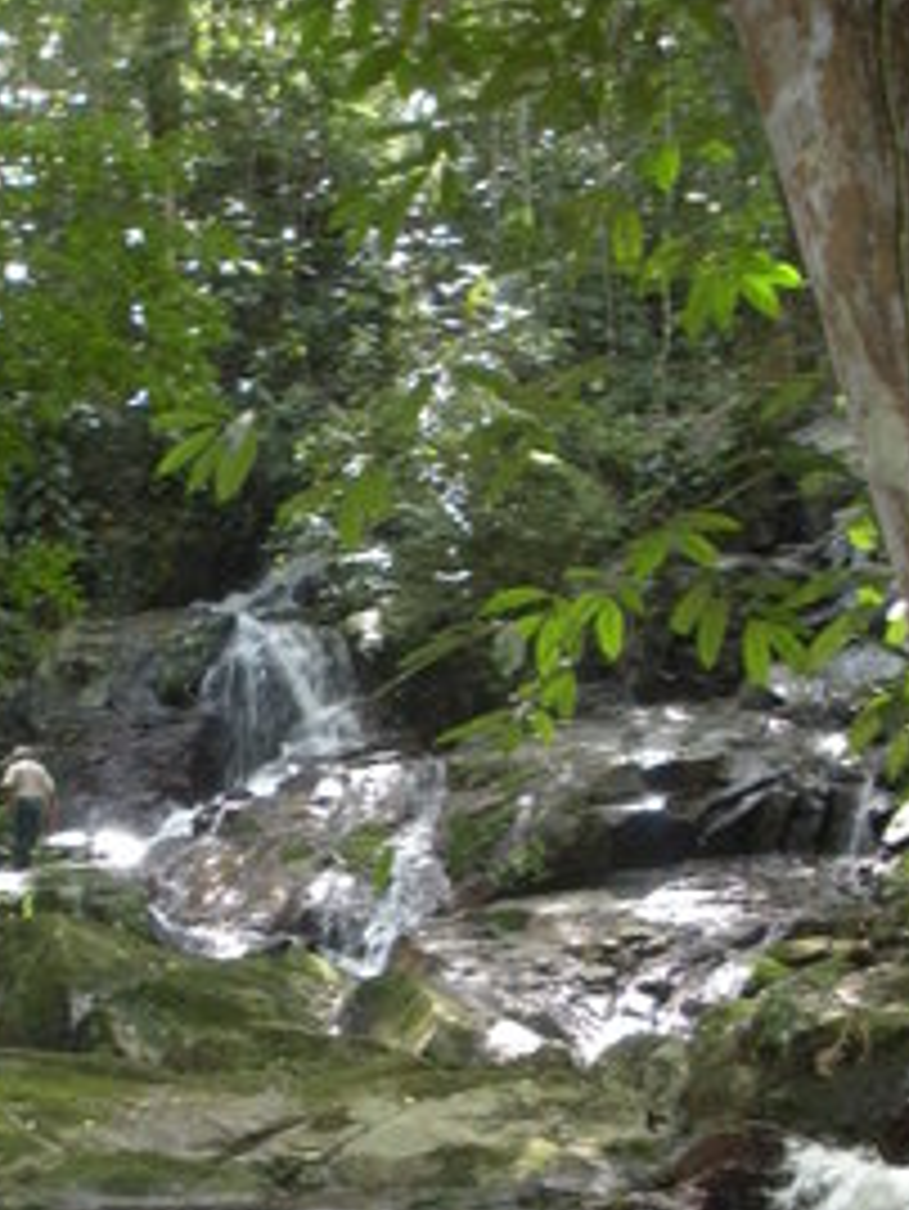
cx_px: 356
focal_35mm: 52
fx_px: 1819
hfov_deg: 28.0
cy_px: 814
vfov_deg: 36.4
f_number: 3.5
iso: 483
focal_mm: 6.3
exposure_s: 1/30
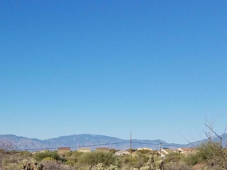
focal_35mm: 64
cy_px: 172
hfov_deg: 29.3
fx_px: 420
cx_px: 31
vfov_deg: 22.0
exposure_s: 1/3584
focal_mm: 4.2
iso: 50
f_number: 1.7
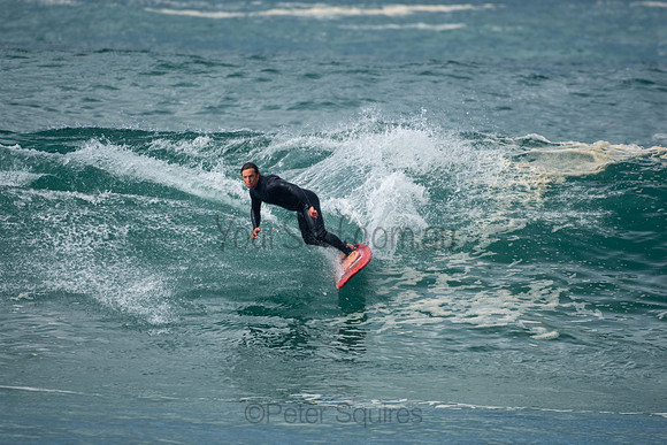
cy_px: 222
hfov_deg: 2.9
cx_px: 334
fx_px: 13342
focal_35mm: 720
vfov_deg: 1.9
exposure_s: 1/800
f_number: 5.6
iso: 160
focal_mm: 480
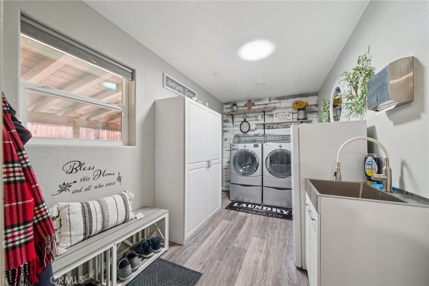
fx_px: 155
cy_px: 143
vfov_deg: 85.4
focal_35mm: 13
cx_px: 214
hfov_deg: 108.3
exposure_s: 1/4
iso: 400
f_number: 8
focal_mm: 13
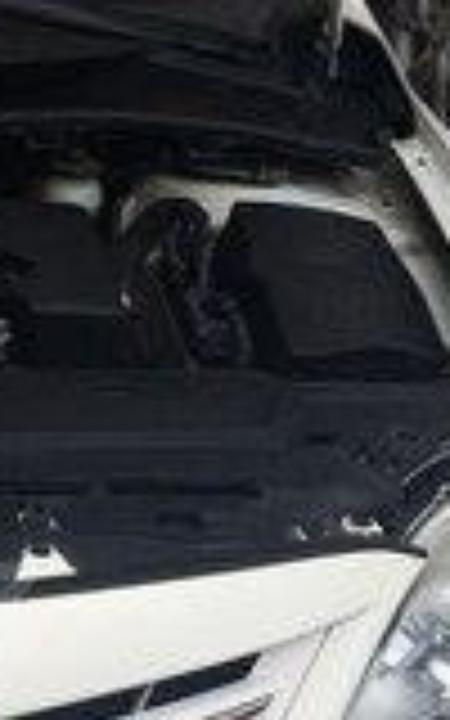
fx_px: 1864
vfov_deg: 21.5
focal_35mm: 95
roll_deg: +2.1
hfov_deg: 12.7
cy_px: 612
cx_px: -310
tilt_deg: -32.2
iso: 32
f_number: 2.2
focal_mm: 4.15
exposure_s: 1/1642
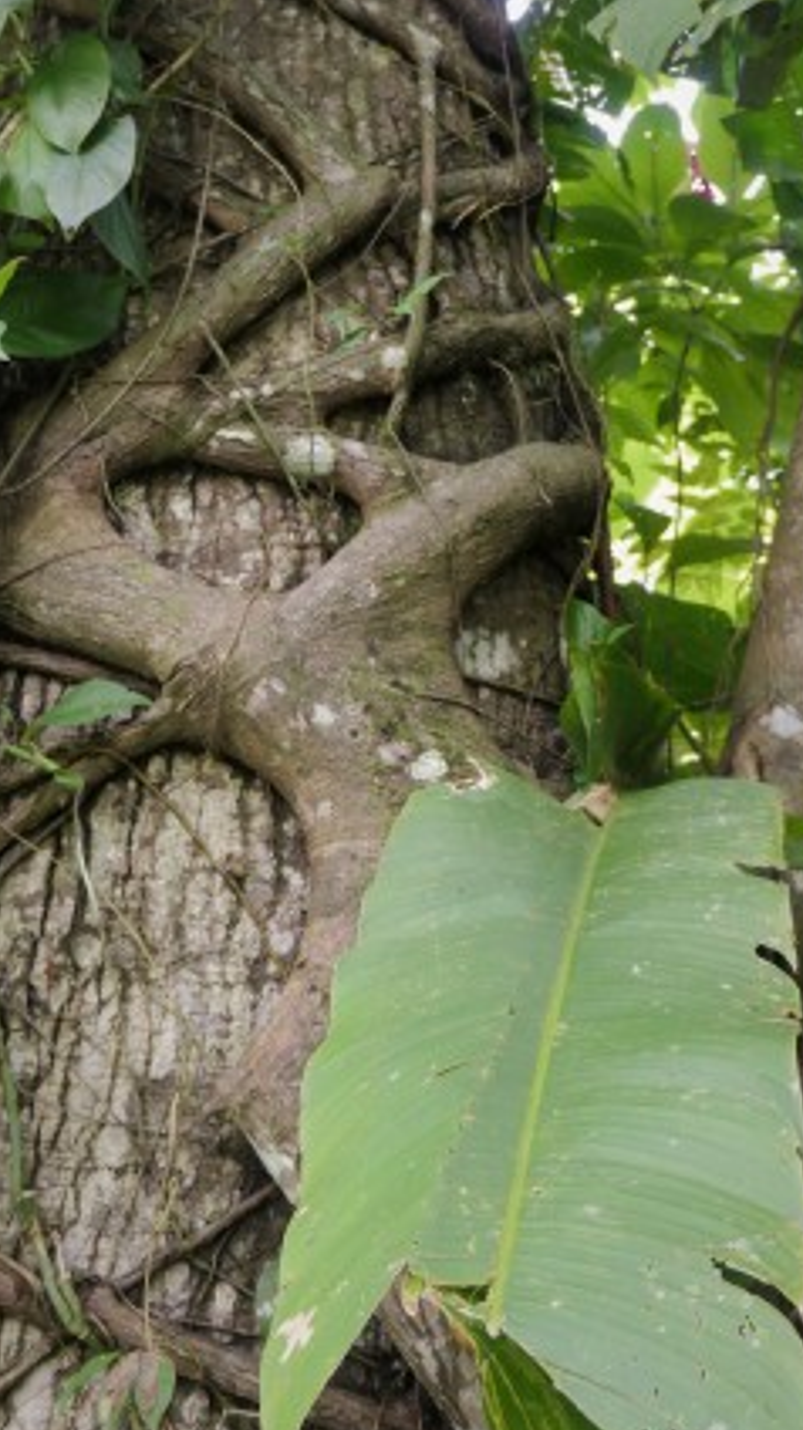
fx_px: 1630
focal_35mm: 43
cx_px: 341
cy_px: 462
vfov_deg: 46.5
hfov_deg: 27.6
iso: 500
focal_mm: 10.8
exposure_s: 1/80
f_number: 3.5
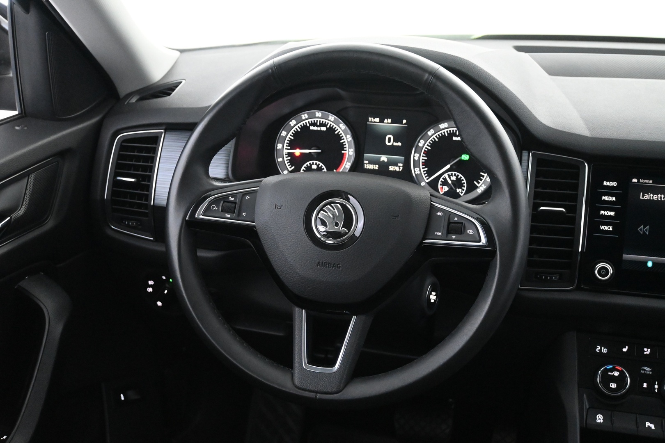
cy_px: 222
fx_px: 776
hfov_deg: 46.4
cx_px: 332
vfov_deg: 31.9
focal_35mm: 42
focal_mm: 28
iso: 6400
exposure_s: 1/50
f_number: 4.5
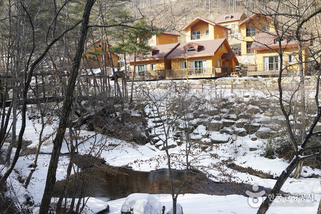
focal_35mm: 35
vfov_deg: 37.9
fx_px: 312
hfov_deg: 54.4
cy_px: 107
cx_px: 160
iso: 200
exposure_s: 1/125
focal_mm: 35
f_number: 5
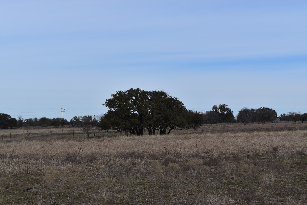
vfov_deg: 16.6
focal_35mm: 82
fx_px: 703
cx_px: 154
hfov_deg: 24.6
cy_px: 102
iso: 100
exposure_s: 1/320
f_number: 9
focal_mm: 55
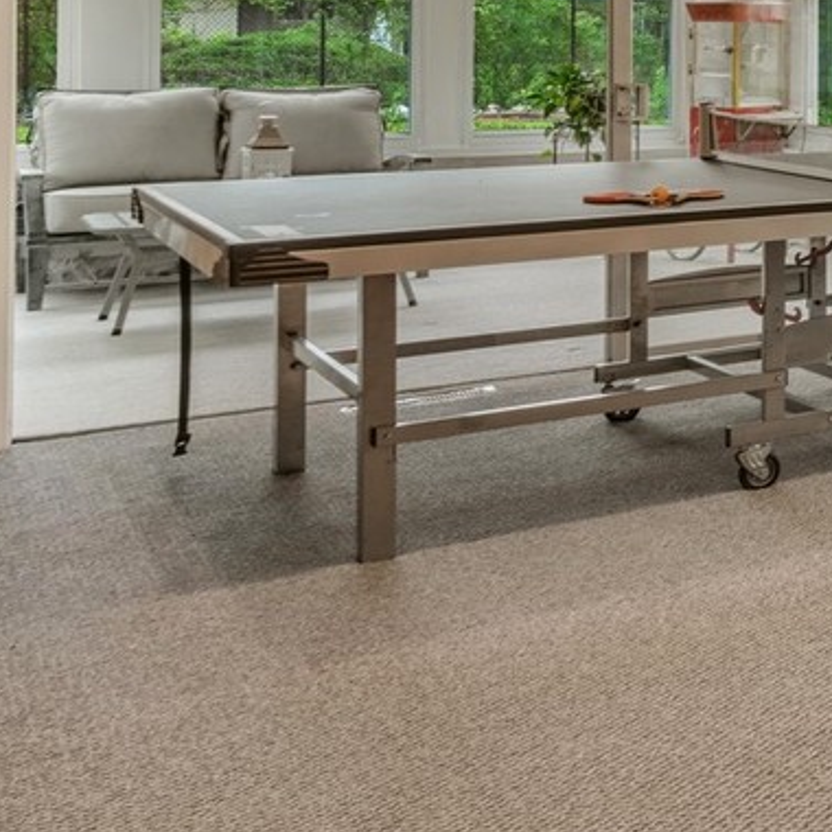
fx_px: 1577
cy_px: 48
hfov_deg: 20.5
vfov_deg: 28.2
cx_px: 1512
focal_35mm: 58
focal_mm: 16
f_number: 8
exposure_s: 1
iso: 200
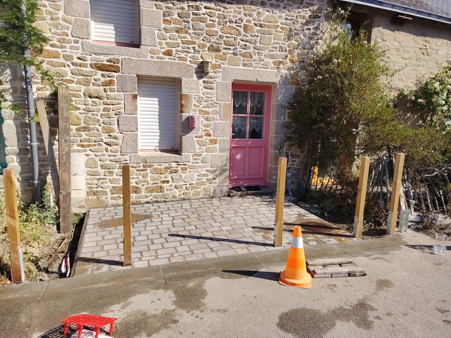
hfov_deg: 71.6
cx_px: 226
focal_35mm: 24
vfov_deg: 56.8
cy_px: 169
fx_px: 313
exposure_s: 1/886
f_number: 1.75
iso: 100
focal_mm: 5.25
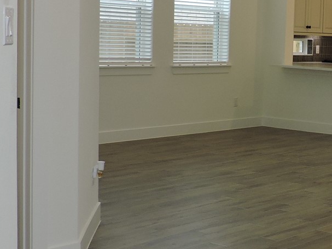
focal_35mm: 81
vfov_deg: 18.2
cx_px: 359
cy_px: 109
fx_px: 777
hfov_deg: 22.8
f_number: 3
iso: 100
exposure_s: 1/60
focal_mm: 4.3
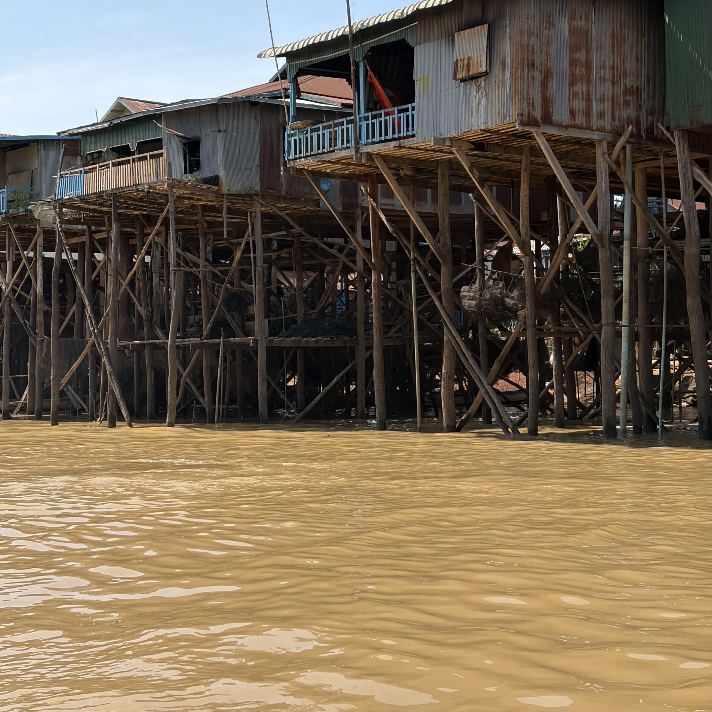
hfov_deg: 27.7
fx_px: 1443
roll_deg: +0.2
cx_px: 355
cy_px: 278
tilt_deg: +4.4
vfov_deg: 27.6
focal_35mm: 62
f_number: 1.6
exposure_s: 1/2747
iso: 32
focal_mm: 5.96
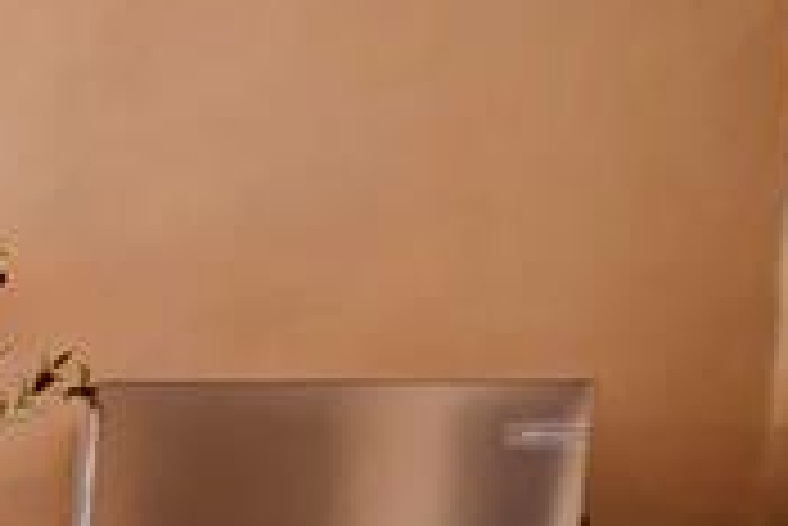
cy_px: 859
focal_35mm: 117
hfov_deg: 12.7
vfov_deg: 11.1
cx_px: -1207
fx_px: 2563
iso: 500
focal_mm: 20
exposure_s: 1/100
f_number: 3.5
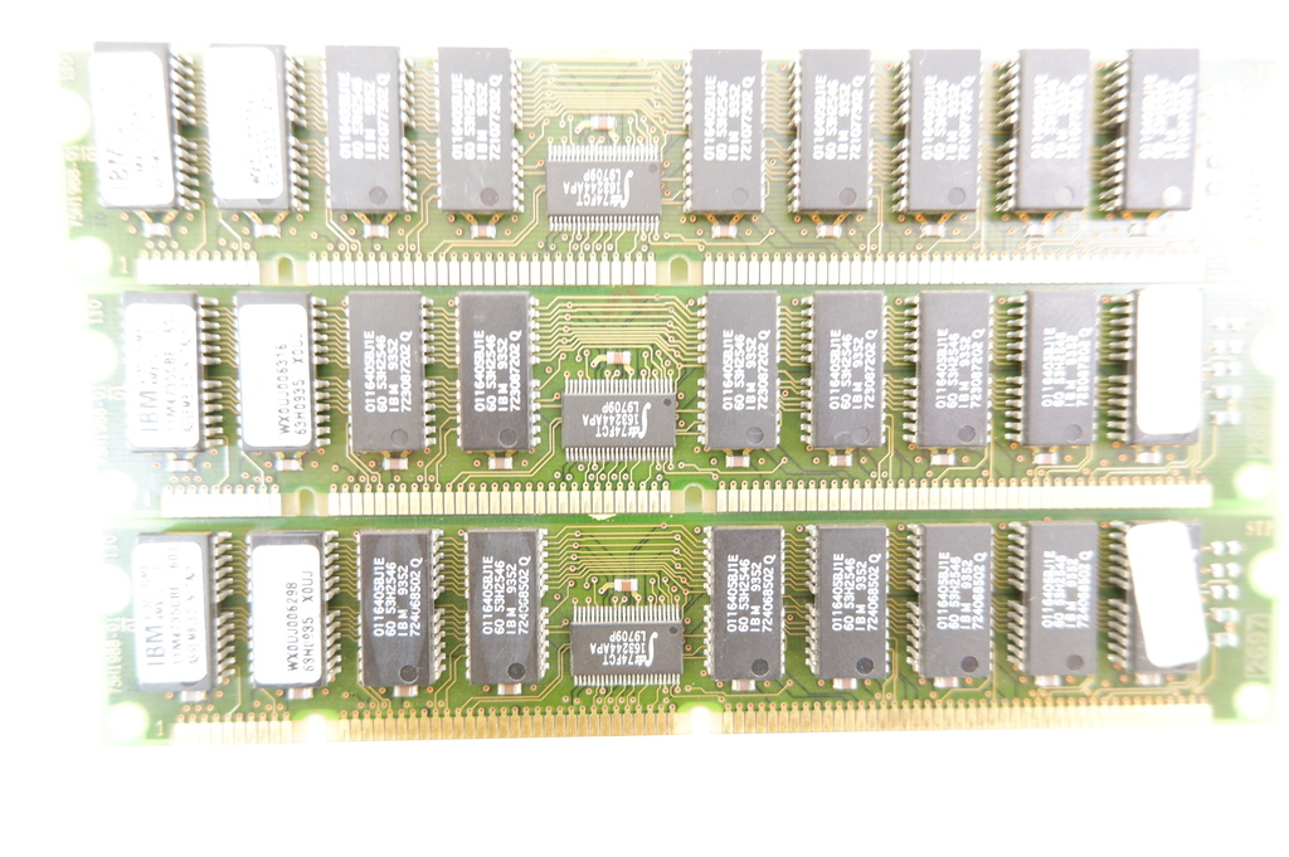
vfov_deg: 55.0
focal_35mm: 23
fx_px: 823
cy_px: 428
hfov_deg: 76.1
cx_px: 644
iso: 800
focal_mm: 15.2
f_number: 3.5
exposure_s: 1/25
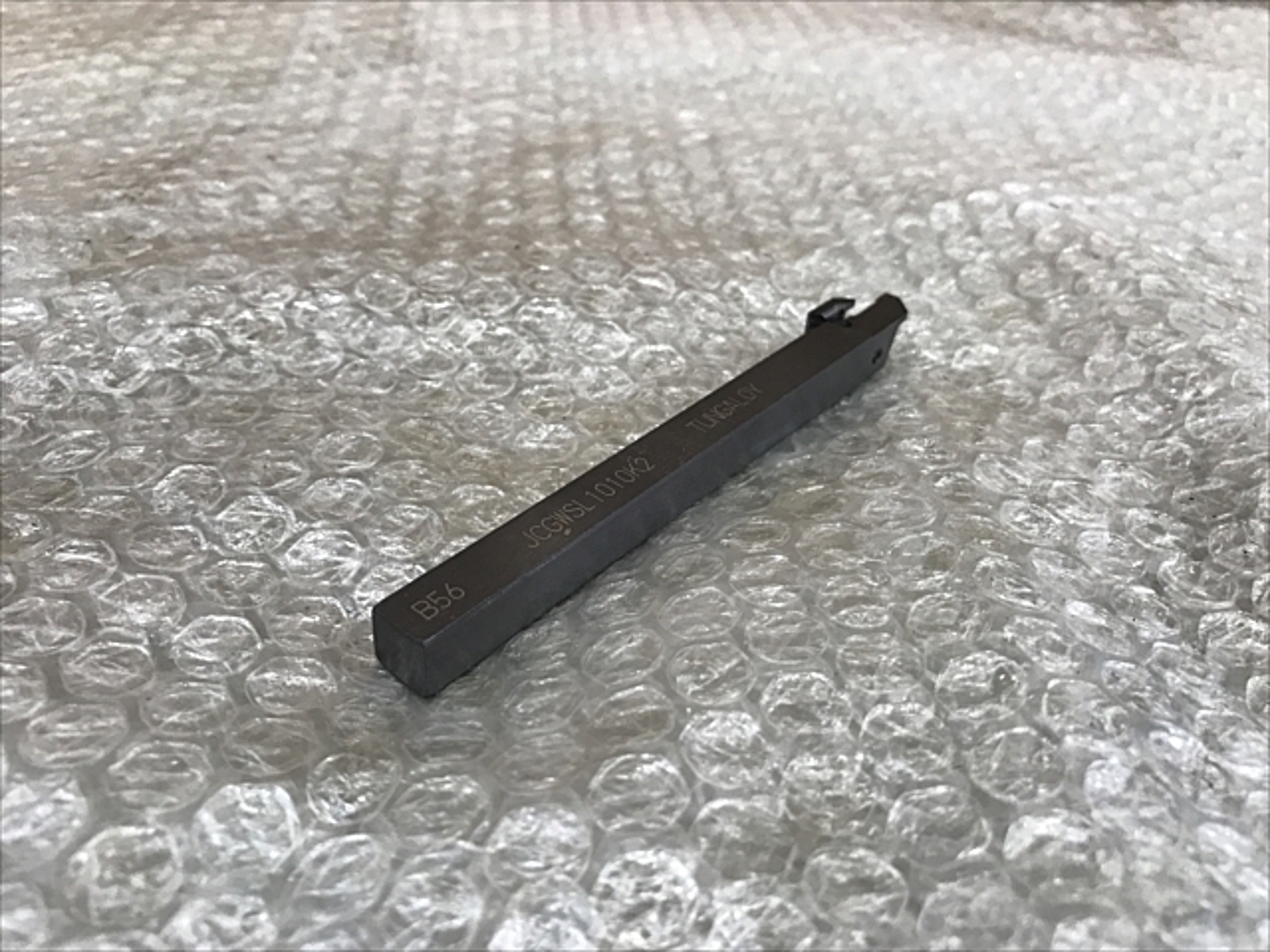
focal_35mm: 28
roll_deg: -3.1
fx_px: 1027
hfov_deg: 63.4
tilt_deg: -36.3
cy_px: 476
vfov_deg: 49.7
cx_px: 635
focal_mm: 3.99
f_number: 1.8
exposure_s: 1/30
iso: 25
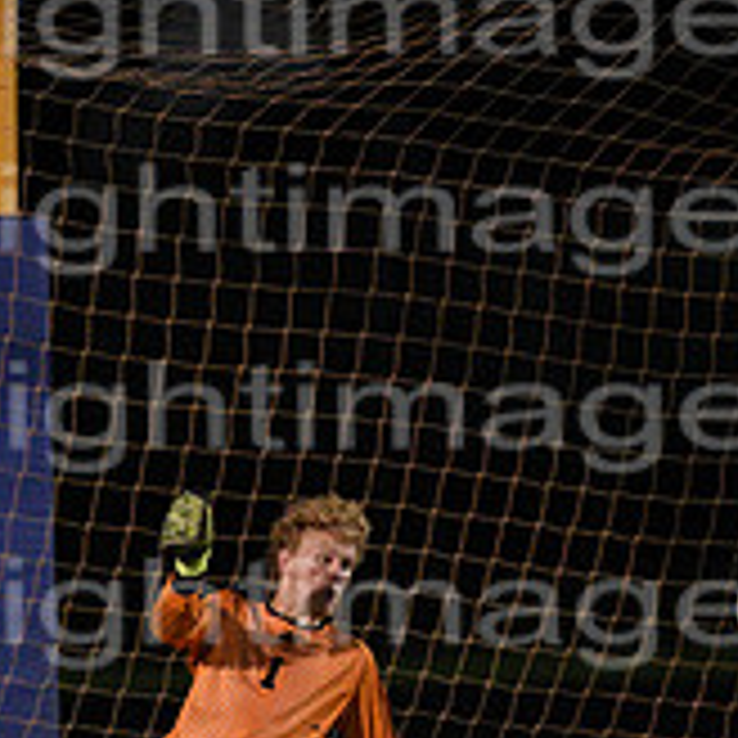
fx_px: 21708
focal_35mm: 900
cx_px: 225
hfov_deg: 1.9
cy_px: 515
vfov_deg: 1.9
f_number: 3.2
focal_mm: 300
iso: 8000
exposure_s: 1/800
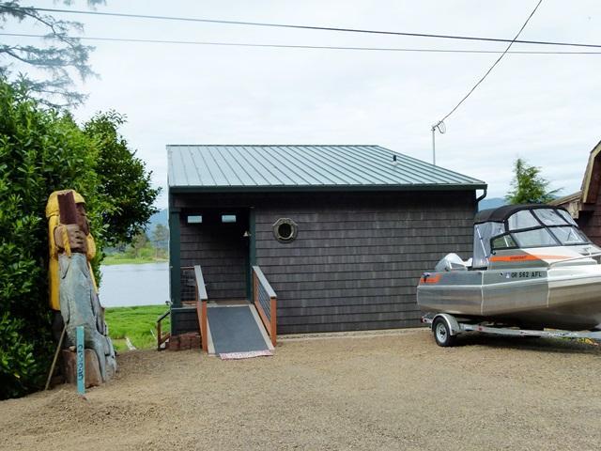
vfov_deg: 36.8
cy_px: 226
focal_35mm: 39
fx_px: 677
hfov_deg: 47.9
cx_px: 300
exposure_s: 1/400
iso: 160
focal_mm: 7
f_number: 4
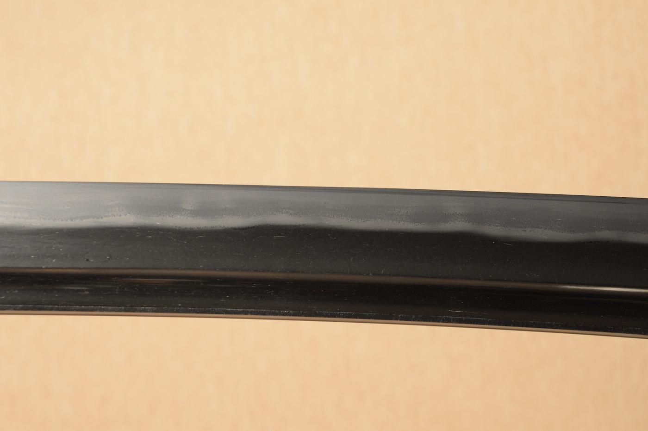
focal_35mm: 105
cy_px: 216
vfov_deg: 13.0
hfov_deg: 19.5
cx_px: 324
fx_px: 1888
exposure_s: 1/2
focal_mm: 70
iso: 400
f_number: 11
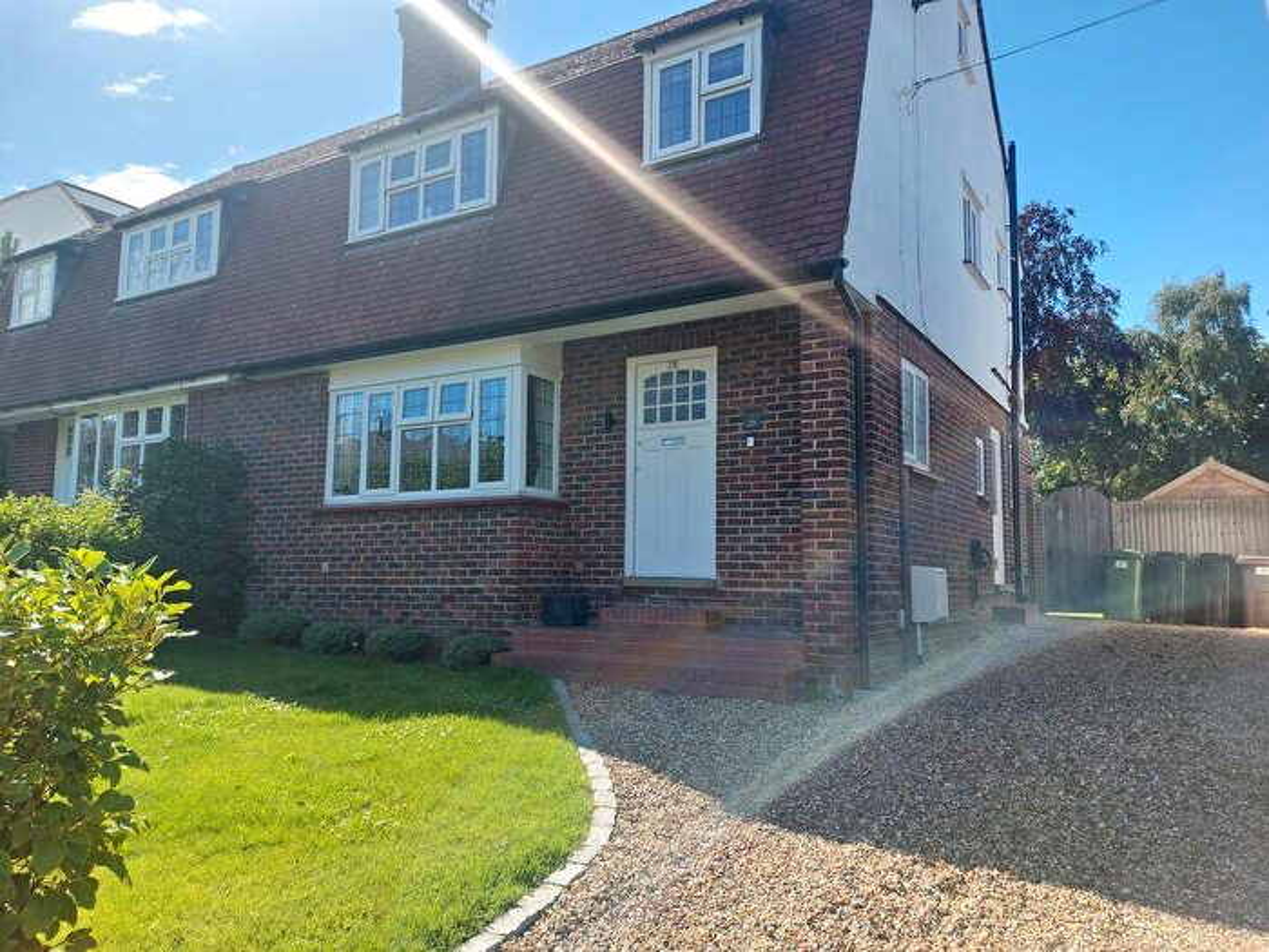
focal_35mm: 25
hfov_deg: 69.4
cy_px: 476
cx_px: 634
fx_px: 916
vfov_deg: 54.9
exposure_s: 1/377
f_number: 1.8
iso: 25
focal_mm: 5.23
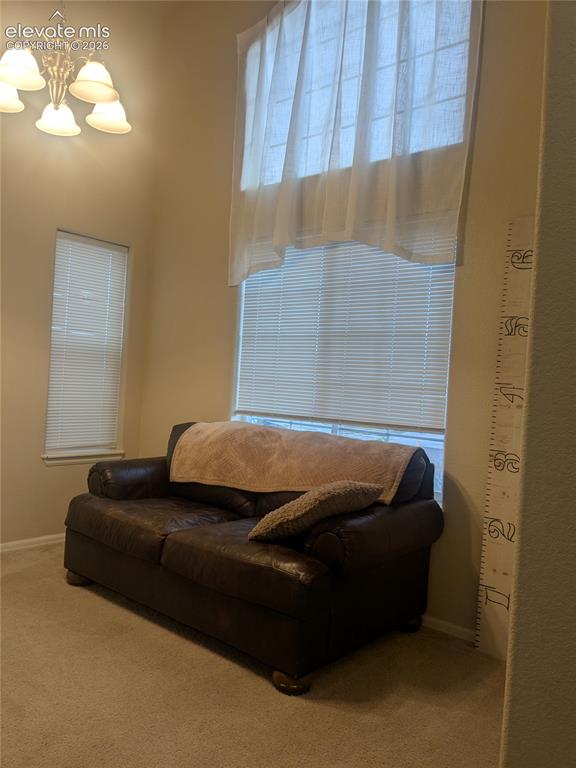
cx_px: 288
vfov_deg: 65.3
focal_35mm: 27
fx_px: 599
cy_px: 384
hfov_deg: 51.4
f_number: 1.73
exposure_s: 1/120
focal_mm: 4.38
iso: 74
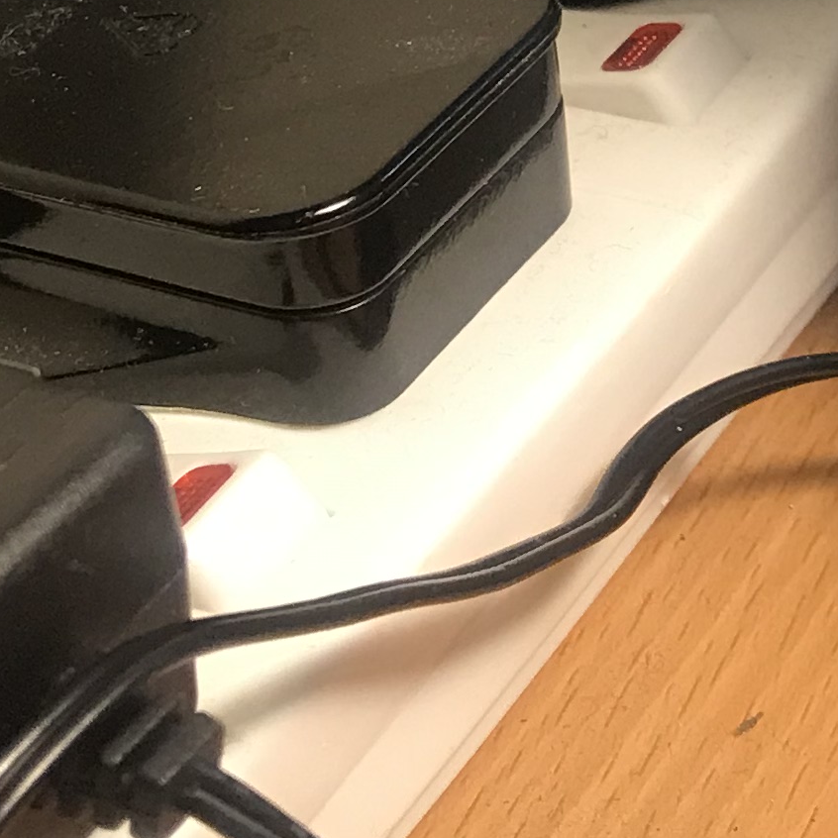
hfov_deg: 14.4
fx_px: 3232
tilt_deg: -26.1
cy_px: -213
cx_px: 974
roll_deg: -0.2
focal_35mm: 118
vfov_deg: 14.2
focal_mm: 3.99
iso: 40
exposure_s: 1/33
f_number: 1.8
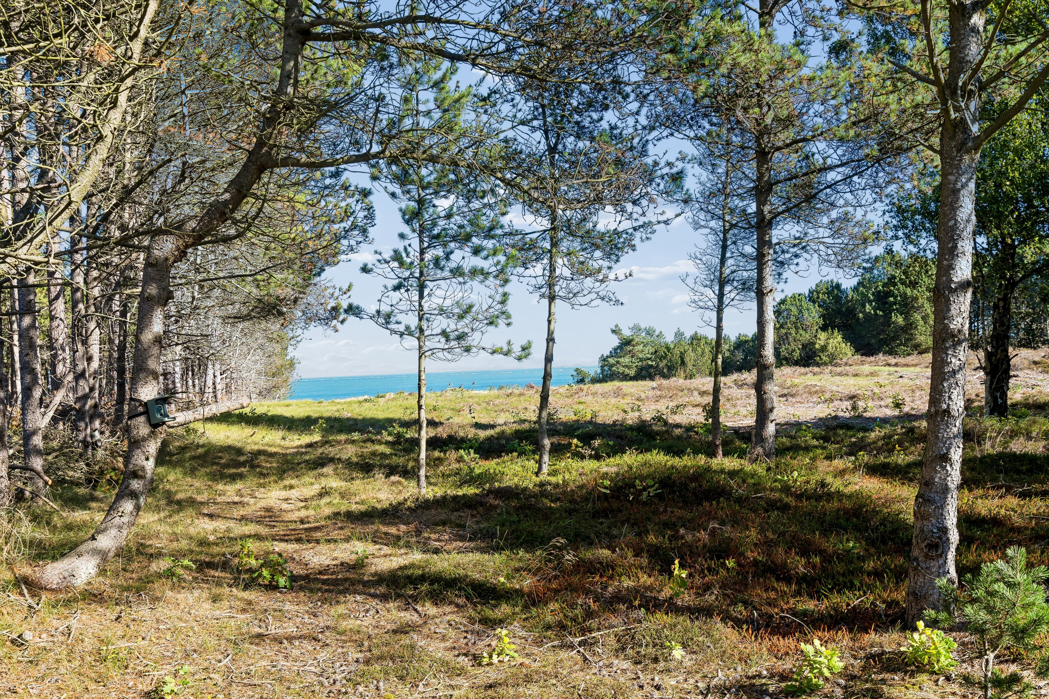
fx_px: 1020
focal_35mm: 35
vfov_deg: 37.9
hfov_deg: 54.4
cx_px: 524
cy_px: 350
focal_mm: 35
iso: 160
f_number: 8
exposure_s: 1/200
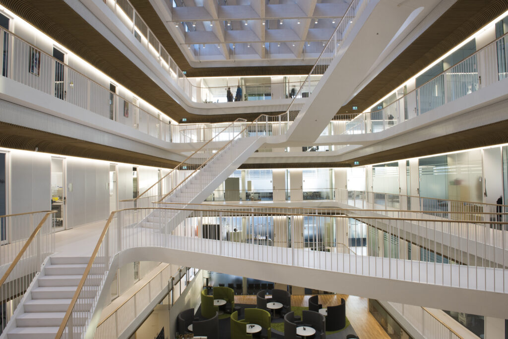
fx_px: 339
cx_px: 254
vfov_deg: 53.1
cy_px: 170
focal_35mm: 24
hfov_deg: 73.7
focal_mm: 24
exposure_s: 1/2.5
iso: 100
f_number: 18
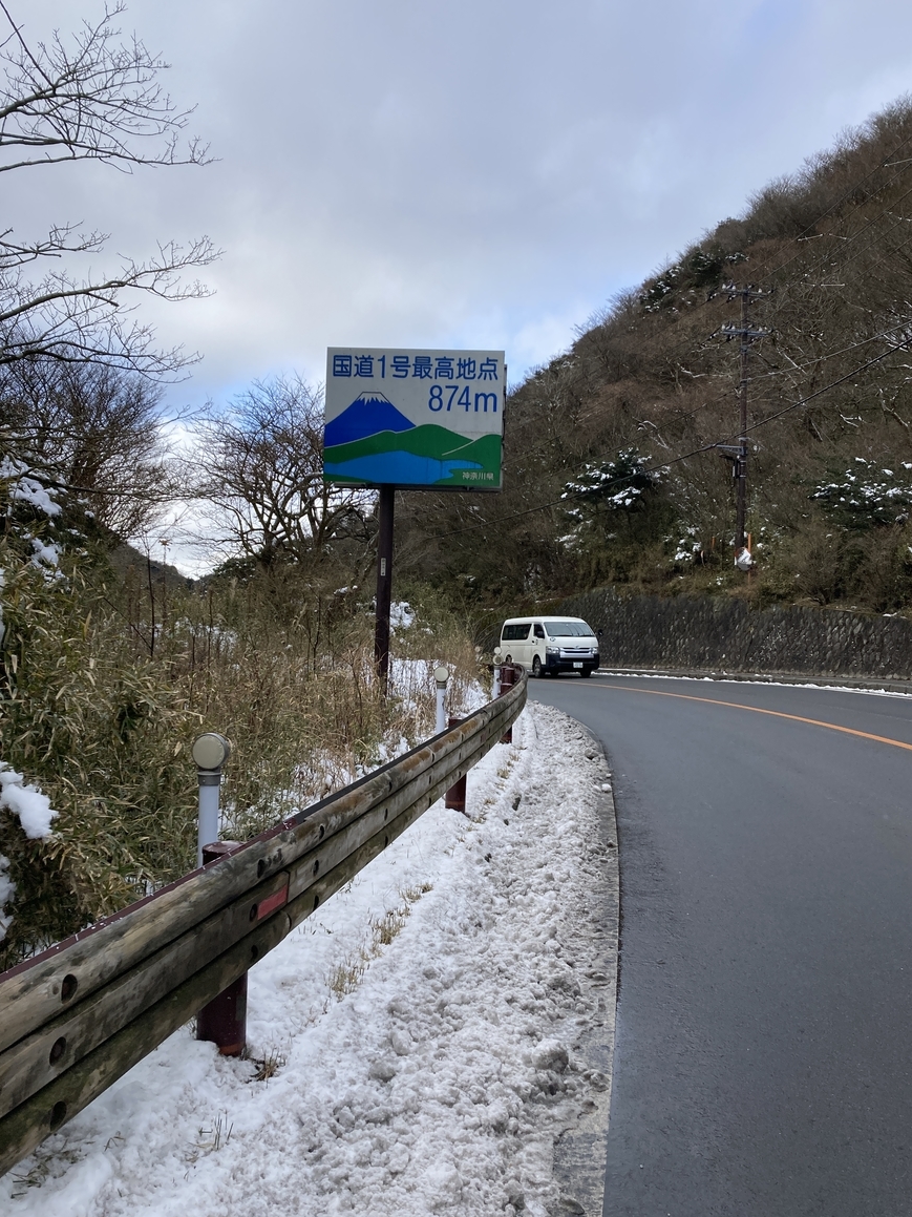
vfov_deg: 61.7
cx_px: 471
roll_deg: -0.6
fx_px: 1019
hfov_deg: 48.2
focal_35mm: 29
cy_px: 605
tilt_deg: +3.8
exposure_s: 1/750
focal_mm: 3.99
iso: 20
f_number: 1.8
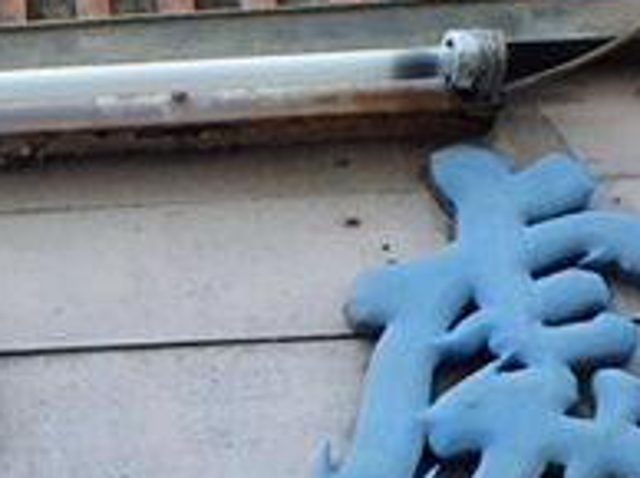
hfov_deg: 18.6
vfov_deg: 14.8
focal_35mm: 99
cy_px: 382
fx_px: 1828
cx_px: -172
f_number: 3.2
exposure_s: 1/125
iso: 100
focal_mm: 5.5
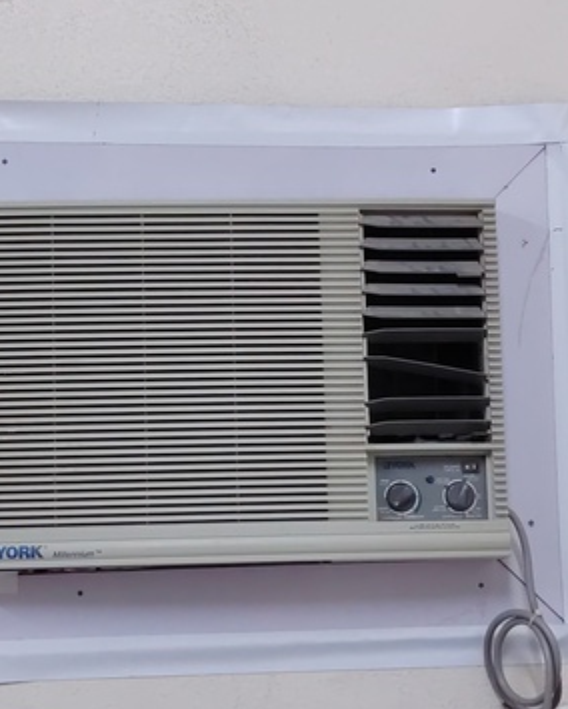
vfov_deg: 23.0
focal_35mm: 83
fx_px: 1744
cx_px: 227
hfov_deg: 18.5
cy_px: 337
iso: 1338
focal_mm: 5.25
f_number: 1.75
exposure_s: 1/25
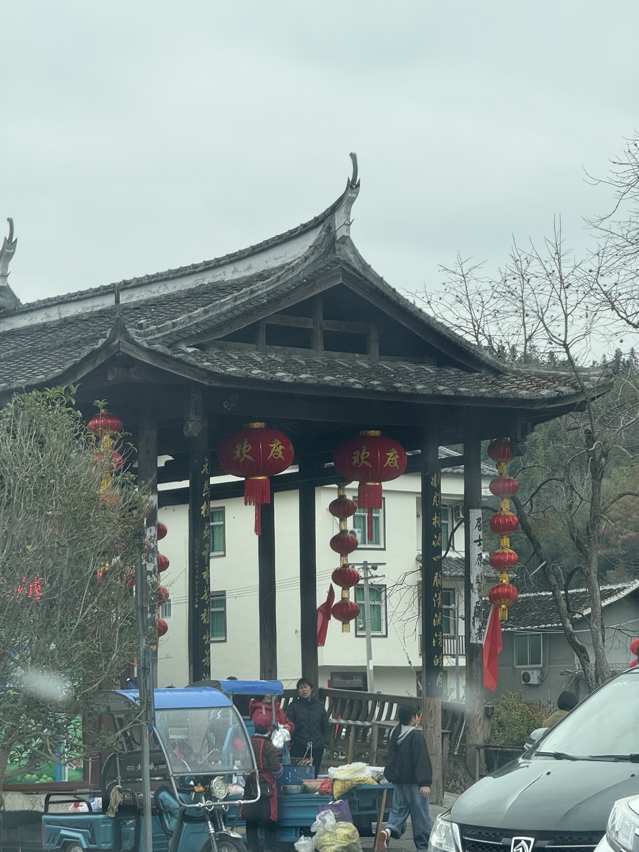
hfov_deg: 12.3
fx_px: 2954
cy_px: 426
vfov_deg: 16.4
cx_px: 320
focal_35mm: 120
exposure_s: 1/276
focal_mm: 15.66
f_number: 2.8
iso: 50
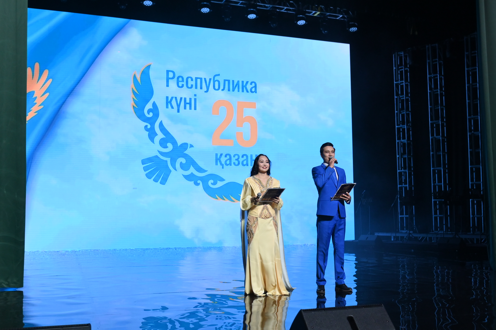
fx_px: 496
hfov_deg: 53.1
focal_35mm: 36
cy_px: 165
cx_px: 248
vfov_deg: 36.9
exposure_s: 1/200
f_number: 4
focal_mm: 24
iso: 1600
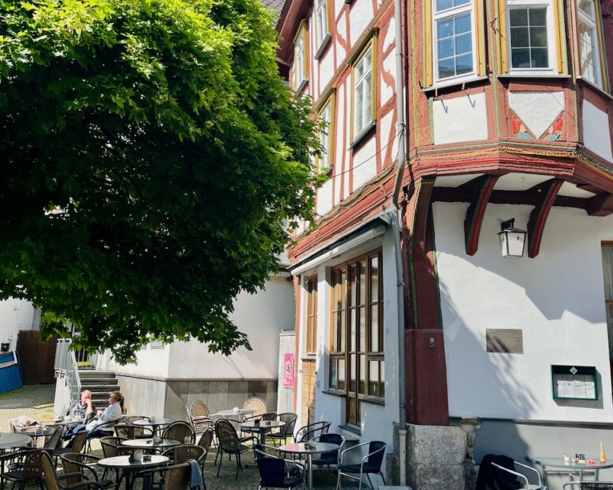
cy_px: 229
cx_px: 306
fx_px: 617
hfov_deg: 52.8
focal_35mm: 34
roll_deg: -1.6
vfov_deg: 43.3
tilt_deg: +11.9
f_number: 1.6
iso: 50
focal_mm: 5.1
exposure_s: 1/1862
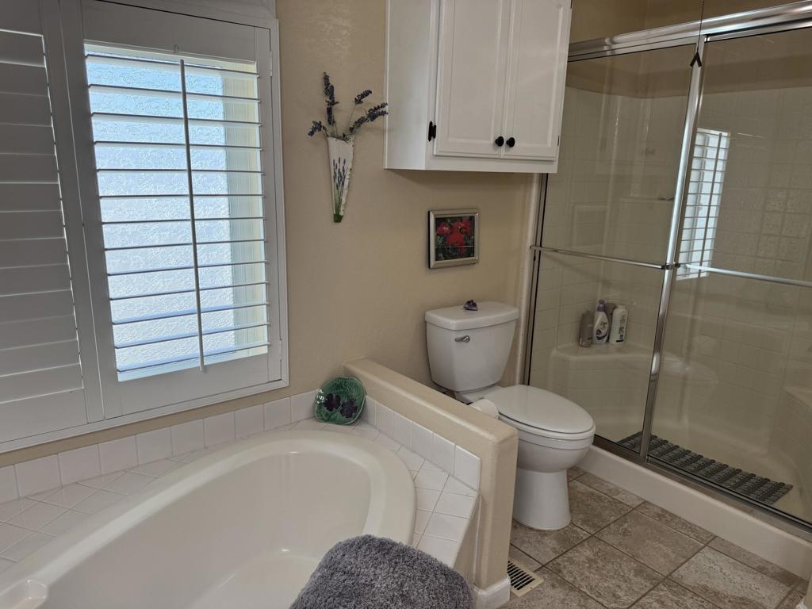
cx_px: 406
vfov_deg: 56.8
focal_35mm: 24
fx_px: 563
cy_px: 304
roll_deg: -1.5
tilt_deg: -14.0
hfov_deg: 71.6
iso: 125
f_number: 1.78
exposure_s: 1/120
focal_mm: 6.76
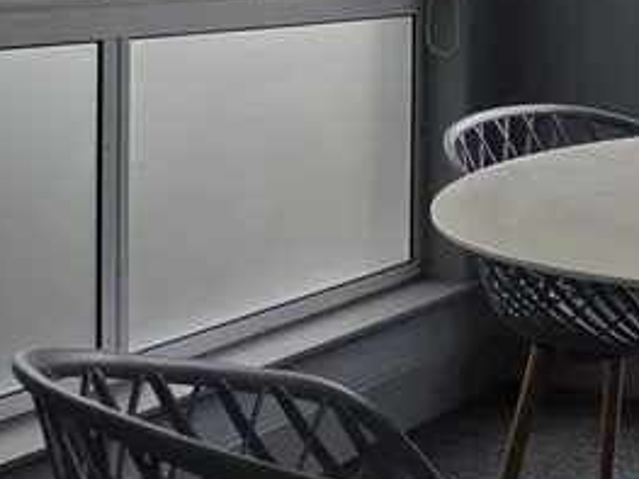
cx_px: 770
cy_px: -83
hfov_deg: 25.0
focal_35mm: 70
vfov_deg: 19.8
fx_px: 1292
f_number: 1.4
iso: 10
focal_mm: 6.5
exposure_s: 1/154
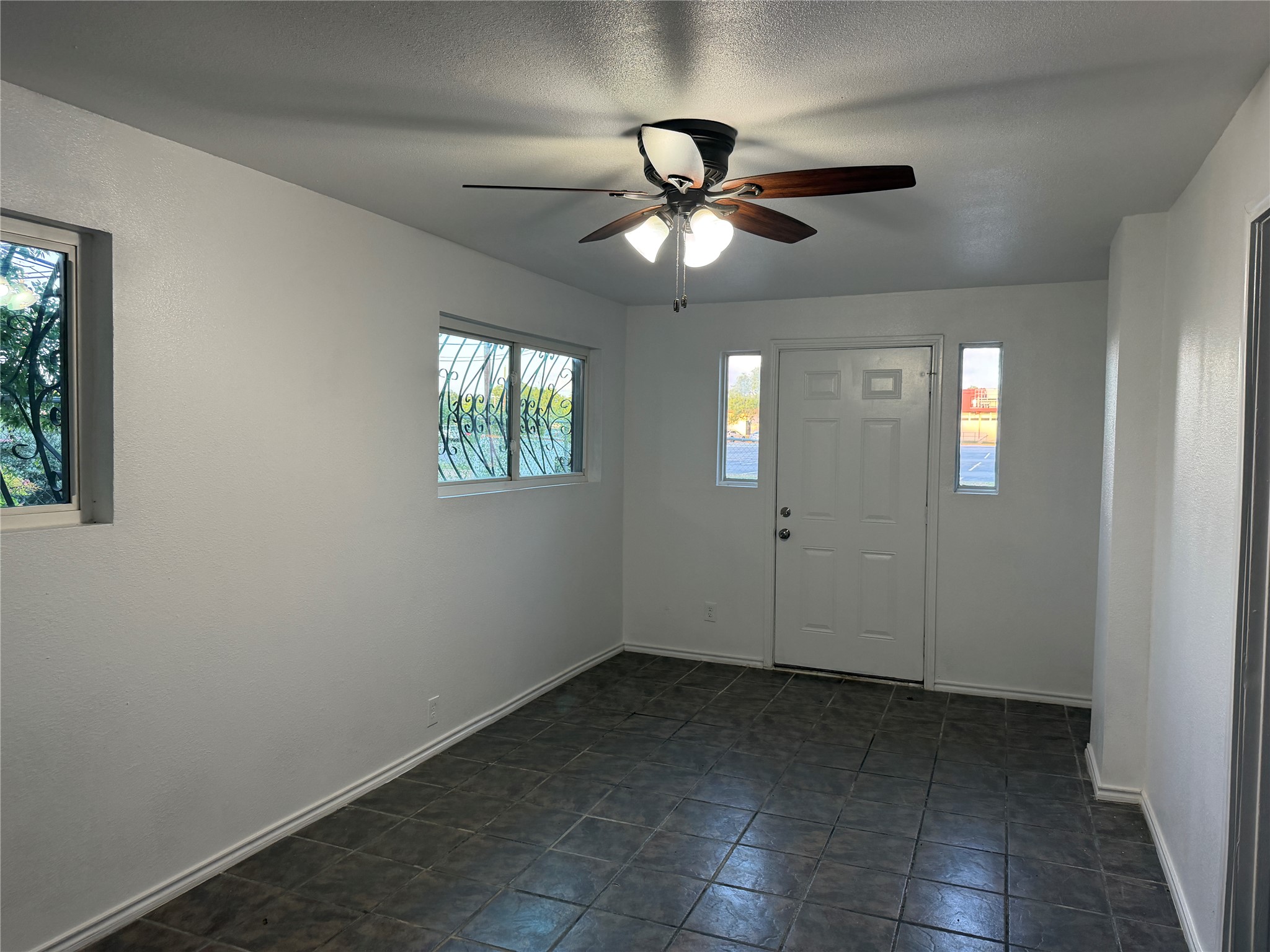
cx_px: 635
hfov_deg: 71.6
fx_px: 881
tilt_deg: -1.8
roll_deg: -1.5
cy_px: 476
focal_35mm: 24
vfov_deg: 56.8
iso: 200
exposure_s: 1/120
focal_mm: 6.76
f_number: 1.78
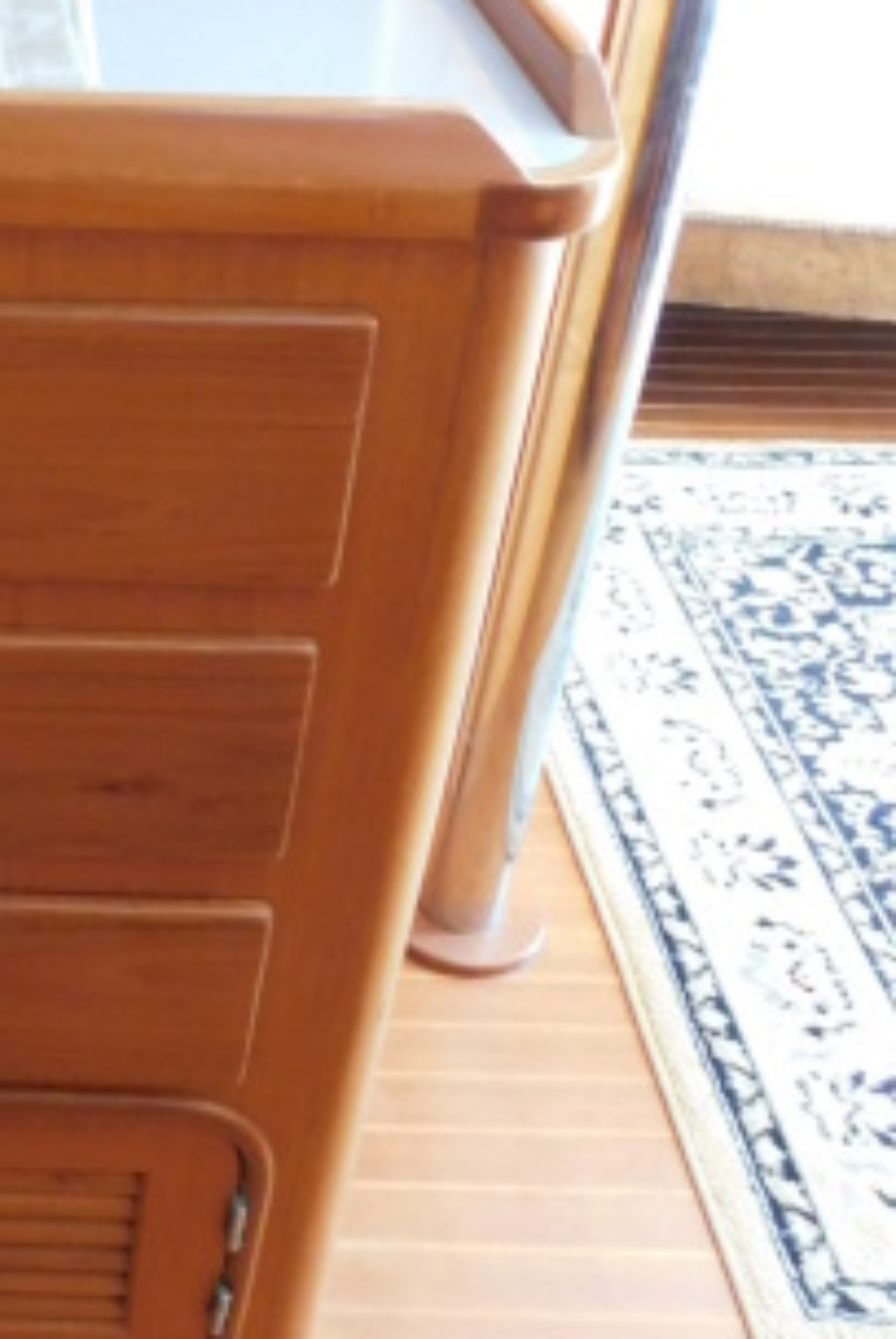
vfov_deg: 41.2
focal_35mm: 47
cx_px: -79
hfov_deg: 26.5
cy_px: 413
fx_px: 1751
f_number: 3
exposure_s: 1/30
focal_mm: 4
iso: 400
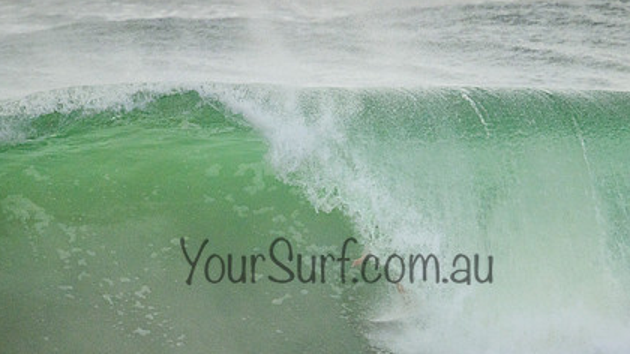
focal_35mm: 1158
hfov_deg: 1.9
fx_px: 19340
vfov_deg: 1.0
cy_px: 248
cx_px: 334
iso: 2000
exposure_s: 1/2500
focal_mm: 800
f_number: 11
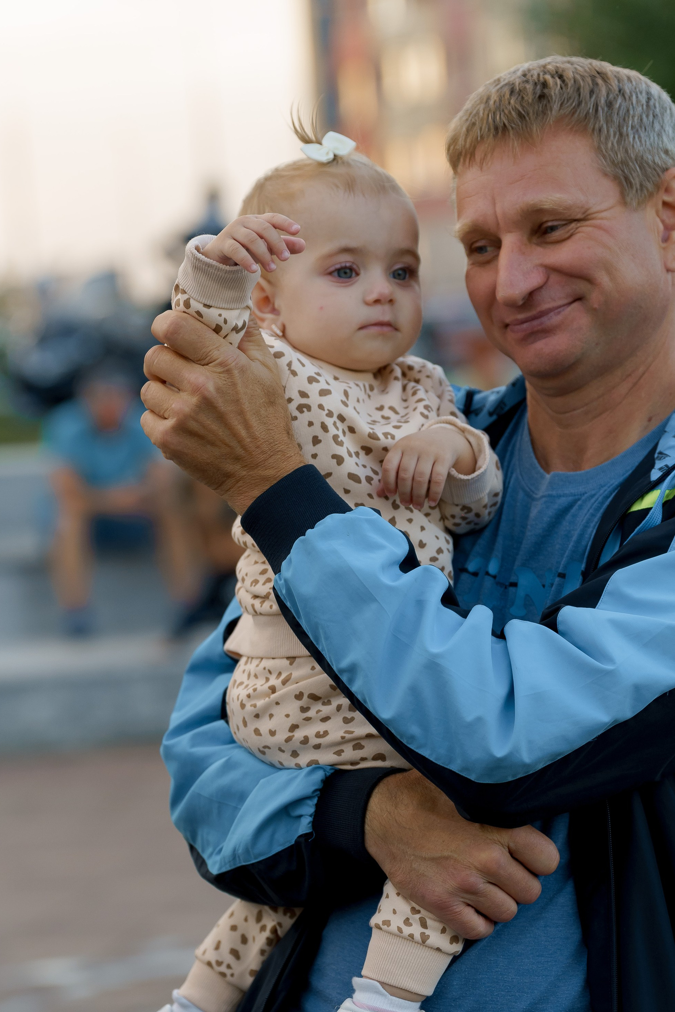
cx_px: 415
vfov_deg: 14.3
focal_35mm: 143
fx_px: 4022
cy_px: 631
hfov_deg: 9.6
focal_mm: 103
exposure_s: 1/200
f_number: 3.5
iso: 640
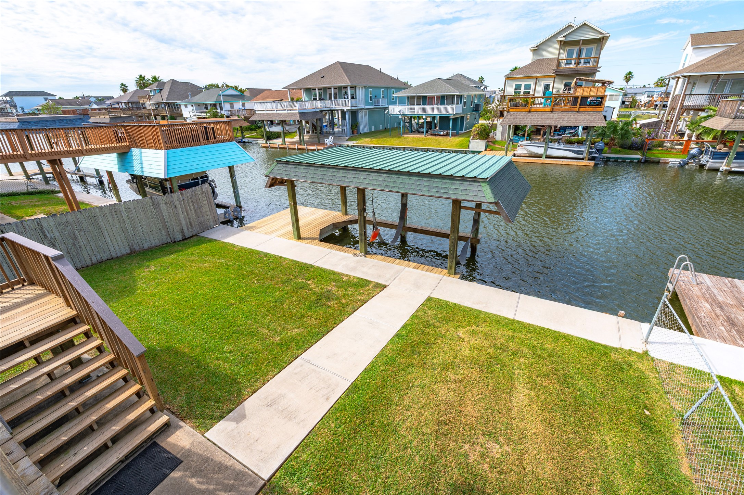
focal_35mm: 16
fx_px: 330
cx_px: 372
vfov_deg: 73.7
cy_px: 248
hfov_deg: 96.8
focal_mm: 16
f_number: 14
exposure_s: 1/125
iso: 125
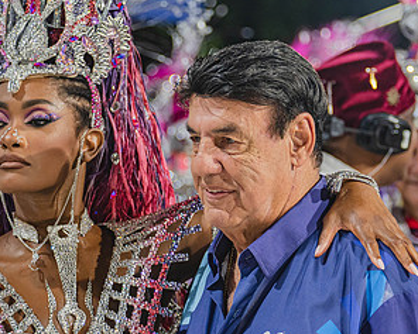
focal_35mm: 248
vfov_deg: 6.2
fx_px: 3069
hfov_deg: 7.8
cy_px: 161
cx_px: 215
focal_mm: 135
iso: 2500
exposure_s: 1/160
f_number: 5
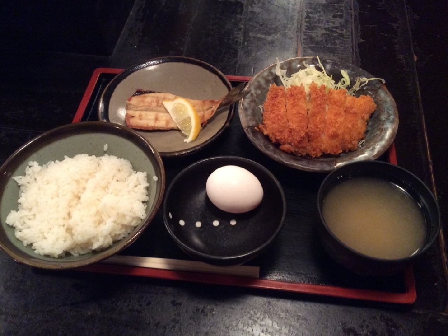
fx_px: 427
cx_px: 222
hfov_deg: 55.4
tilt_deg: -54.5
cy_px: 171
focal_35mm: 33
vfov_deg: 42.9
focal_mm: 3.3
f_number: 2.4
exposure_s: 1/24
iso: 250
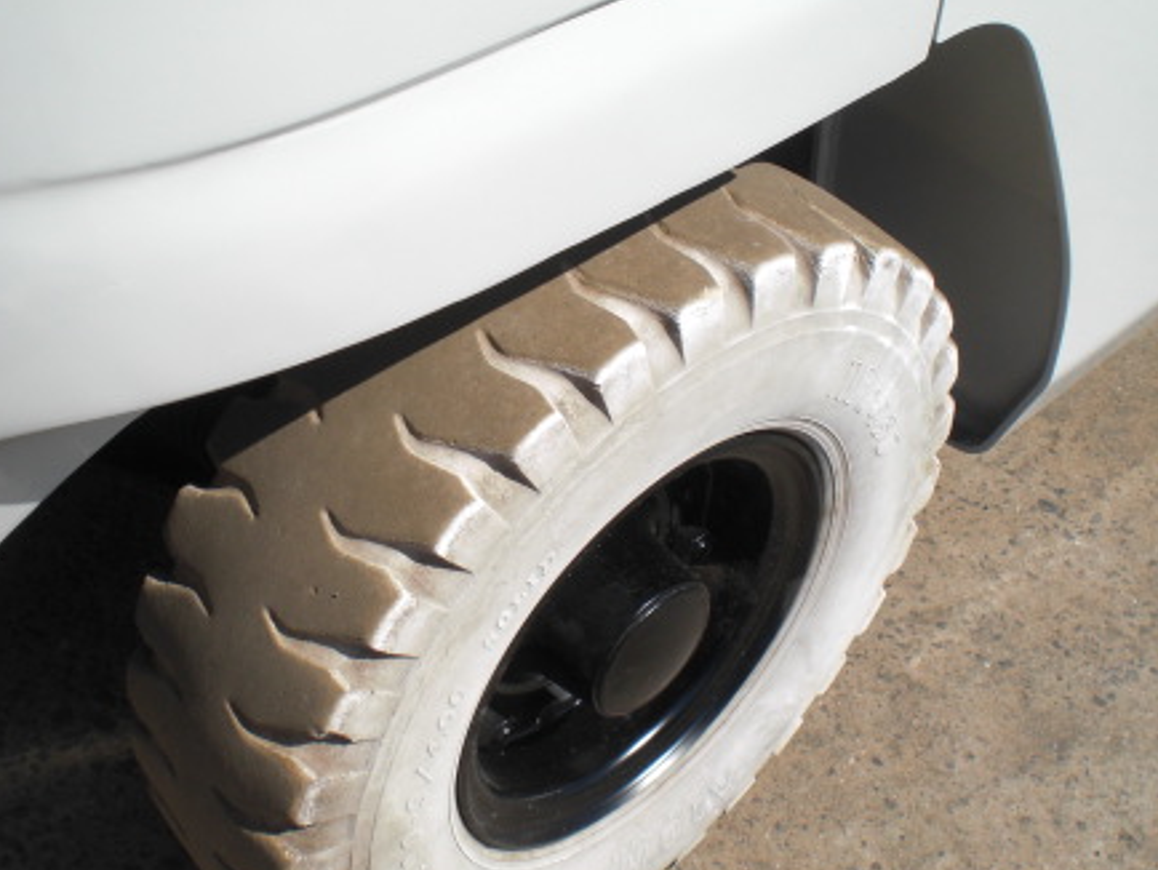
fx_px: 1874
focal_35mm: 56
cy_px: 520
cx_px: 520
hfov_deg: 34.3
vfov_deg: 26.1
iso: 64
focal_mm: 6.3
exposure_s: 1/500
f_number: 5.6
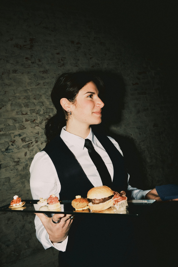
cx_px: 89
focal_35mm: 35
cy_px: 134
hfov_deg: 37.9
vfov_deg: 54.4
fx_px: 260
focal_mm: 23
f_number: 8
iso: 3200
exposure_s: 1/160
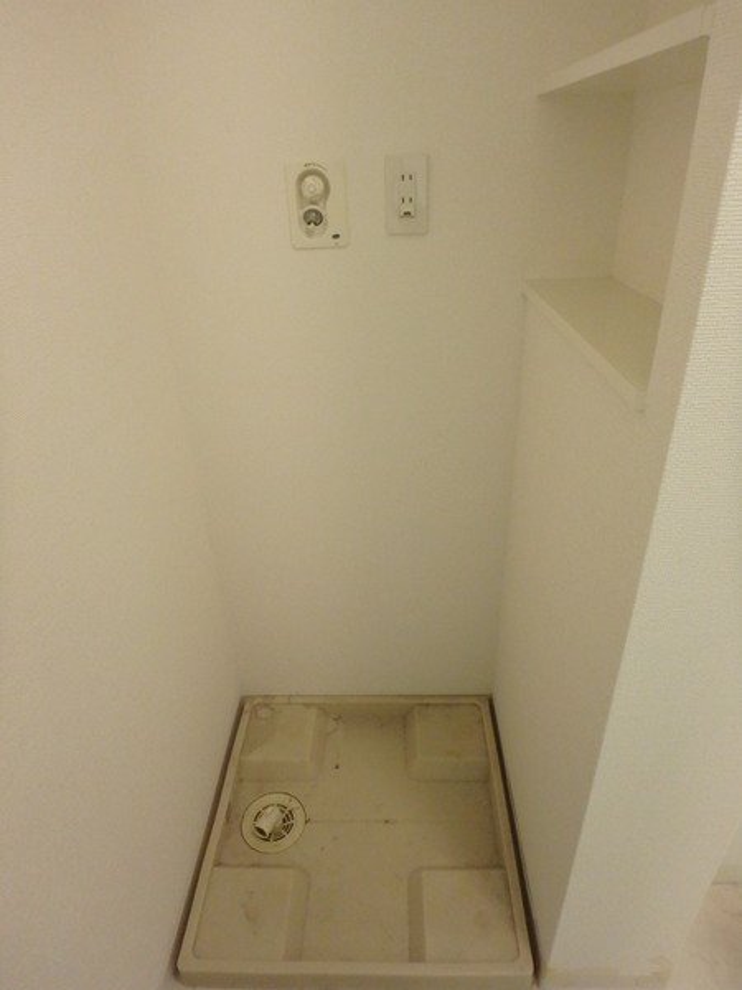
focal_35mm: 21
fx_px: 600
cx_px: 371
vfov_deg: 79.0
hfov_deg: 63.4
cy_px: 495
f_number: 3.5
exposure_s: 1/30
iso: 800
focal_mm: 3.7
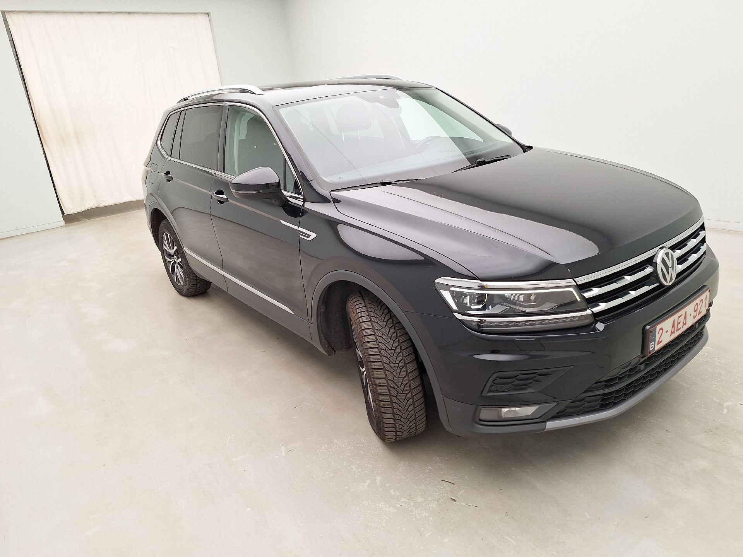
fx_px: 494
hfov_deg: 73.9
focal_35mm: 23
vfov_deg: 58.9
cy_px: 278
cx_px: 372
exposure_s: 1/100
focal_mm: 5.54
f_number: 1.8
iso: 64
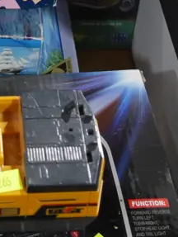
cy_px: -34
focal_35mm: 114
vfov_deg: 16.6
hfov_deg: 12.8
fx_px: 780
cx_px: -6
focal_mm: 16
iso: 800
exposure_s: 1/60
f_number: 3.6
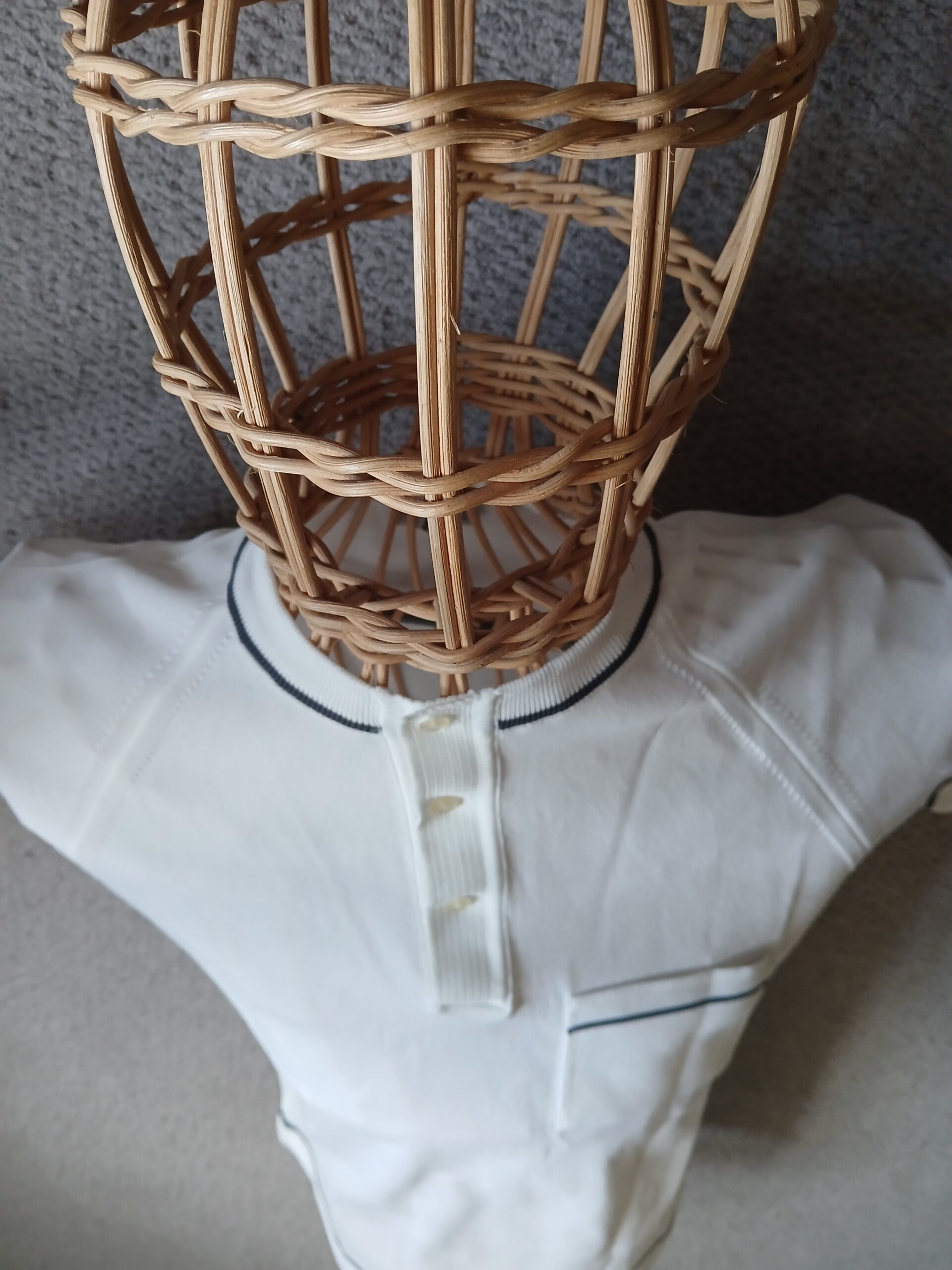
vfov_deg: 67.3
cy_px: 635
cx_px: 476
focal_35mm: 26
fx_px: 953
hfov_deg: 53.1
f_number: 1.8
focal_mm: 3.98
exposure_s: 1/50.3
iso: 200
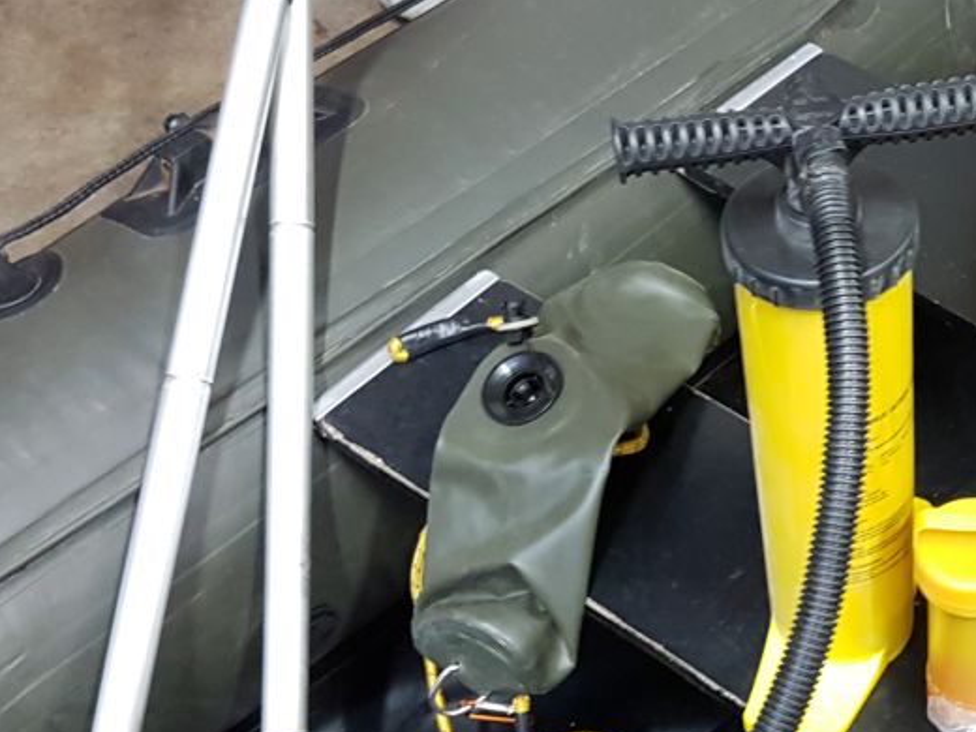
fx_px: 1692
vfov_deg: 24.3
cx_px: 852
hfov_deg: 30.9
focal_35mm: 60
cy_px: 477
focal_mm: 4.2
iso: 200
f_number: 1.7
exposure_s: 1/13
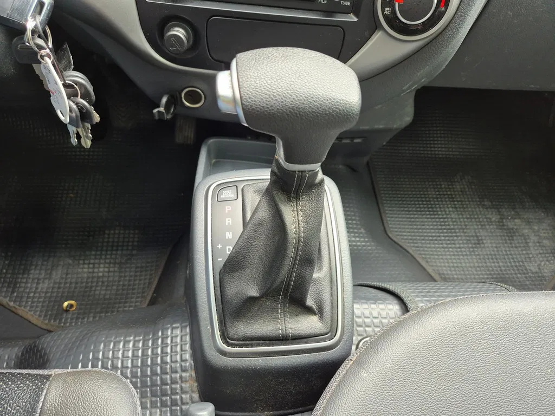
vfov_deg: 58.9
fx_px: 369
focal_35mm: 23
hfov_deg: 73.9
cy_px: 208
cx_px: 278
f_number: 1.8
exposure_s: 1/120
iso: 200
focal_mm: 5.4
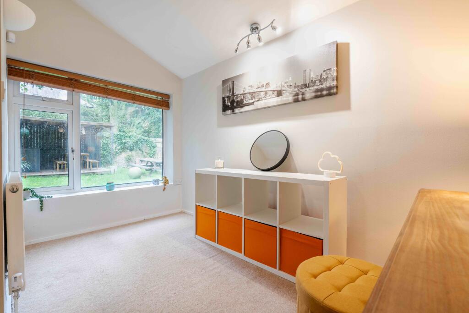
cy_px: 156
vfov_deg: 73.8
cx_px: 234
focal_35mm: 16
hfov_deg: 96.7
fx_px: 208
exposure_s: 1/25
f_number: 9
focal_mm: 16
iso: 800
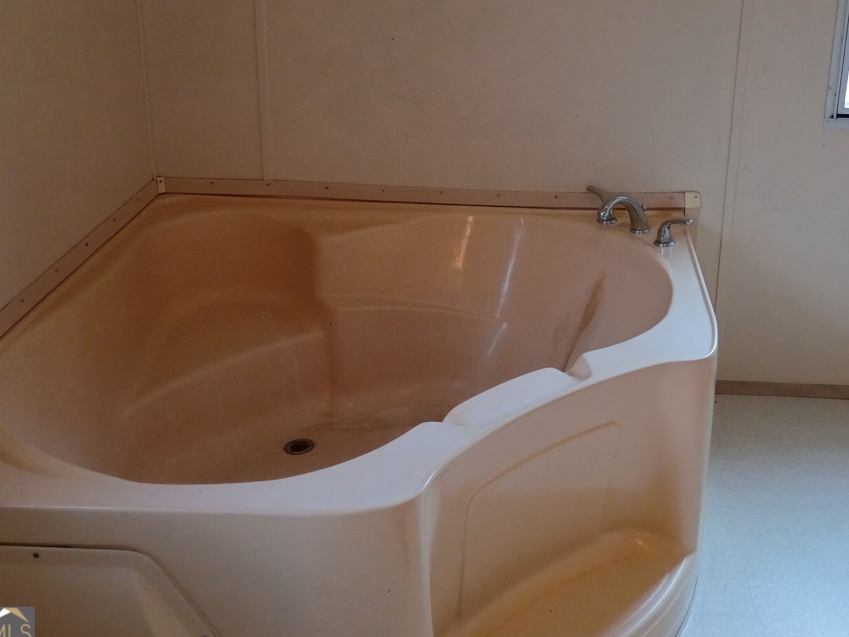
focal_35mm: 43
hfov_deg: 43.6
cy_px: 182
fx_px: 1055
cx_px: 523
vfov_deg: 33.1
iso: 393
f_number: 1.8
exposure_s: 1/60
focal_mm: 4.27
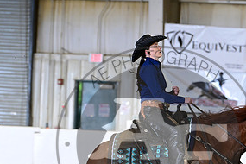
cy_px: 144
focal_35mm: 305
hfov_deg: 6.8
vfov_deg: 4.5
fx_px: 2084
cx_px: 158
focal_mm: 150
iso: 2500
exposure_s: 1/200
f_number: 4
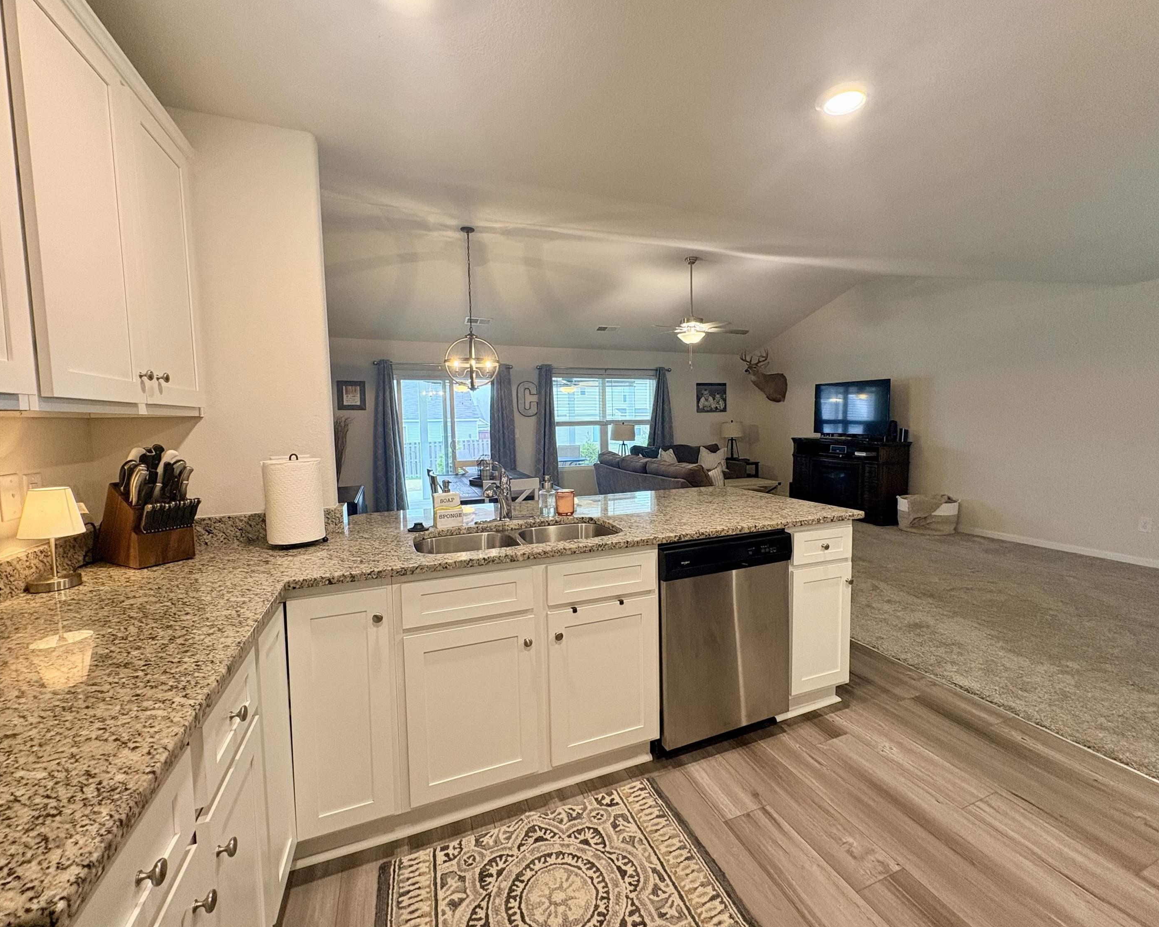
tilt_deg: -1.3
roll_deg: +2.0
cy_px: 454
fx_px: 515
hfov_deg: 96.7
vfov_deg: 84.0
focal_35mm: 15
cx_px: 611
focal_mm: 2.22
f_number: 2.2
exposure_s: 1/60
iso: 200
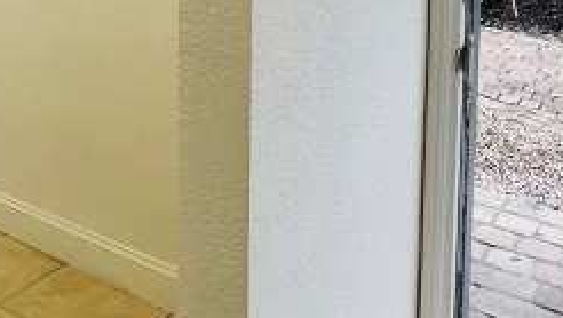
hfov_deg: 43.9
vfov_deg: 23.3
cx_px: 188
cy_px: -87
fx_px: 687
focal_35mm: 46
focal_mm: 1.57
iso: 100
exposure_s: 1/120
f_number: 1.8
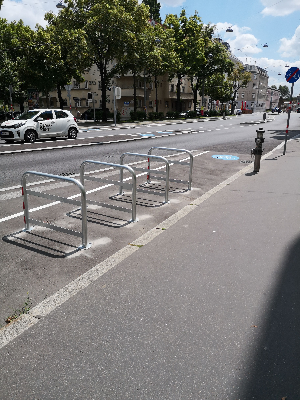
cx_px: 150
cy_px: 200
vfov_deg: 65.3
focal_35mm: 27
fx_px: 312
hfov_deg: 51.4
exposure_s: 1/3788
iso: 50
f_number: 1.8
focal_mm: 3.95
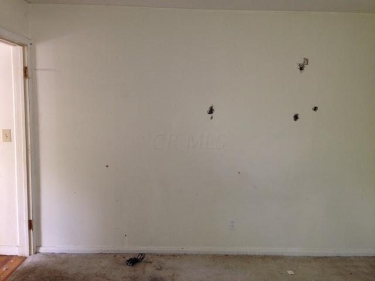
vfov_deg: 42.9
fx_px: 357
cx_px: 188
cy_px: 140
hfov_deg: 55.4
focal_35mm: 33
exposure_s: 1/20
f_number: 2.4
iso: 125
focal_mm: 4.12
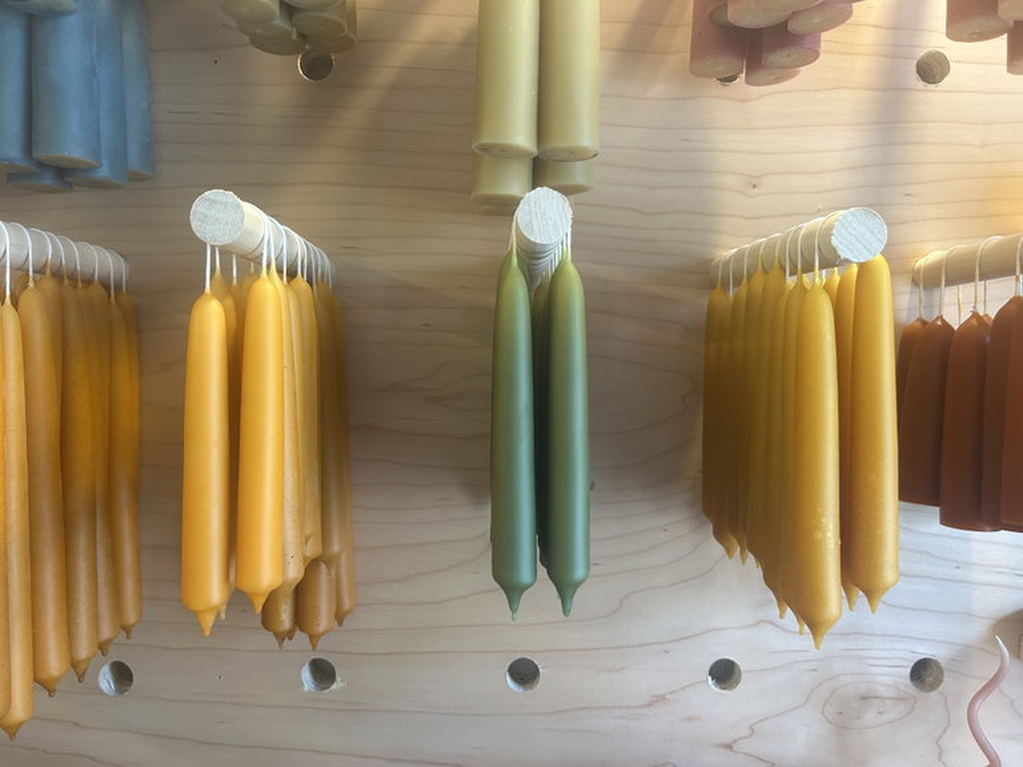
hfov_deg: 67.3
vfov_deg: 53.1
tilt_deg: -1.8
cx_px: 512
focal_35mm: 26
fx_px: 768
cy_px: 384
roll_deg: +0.1
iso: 160
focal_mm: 5.7
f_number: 1.5
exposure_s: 1/60
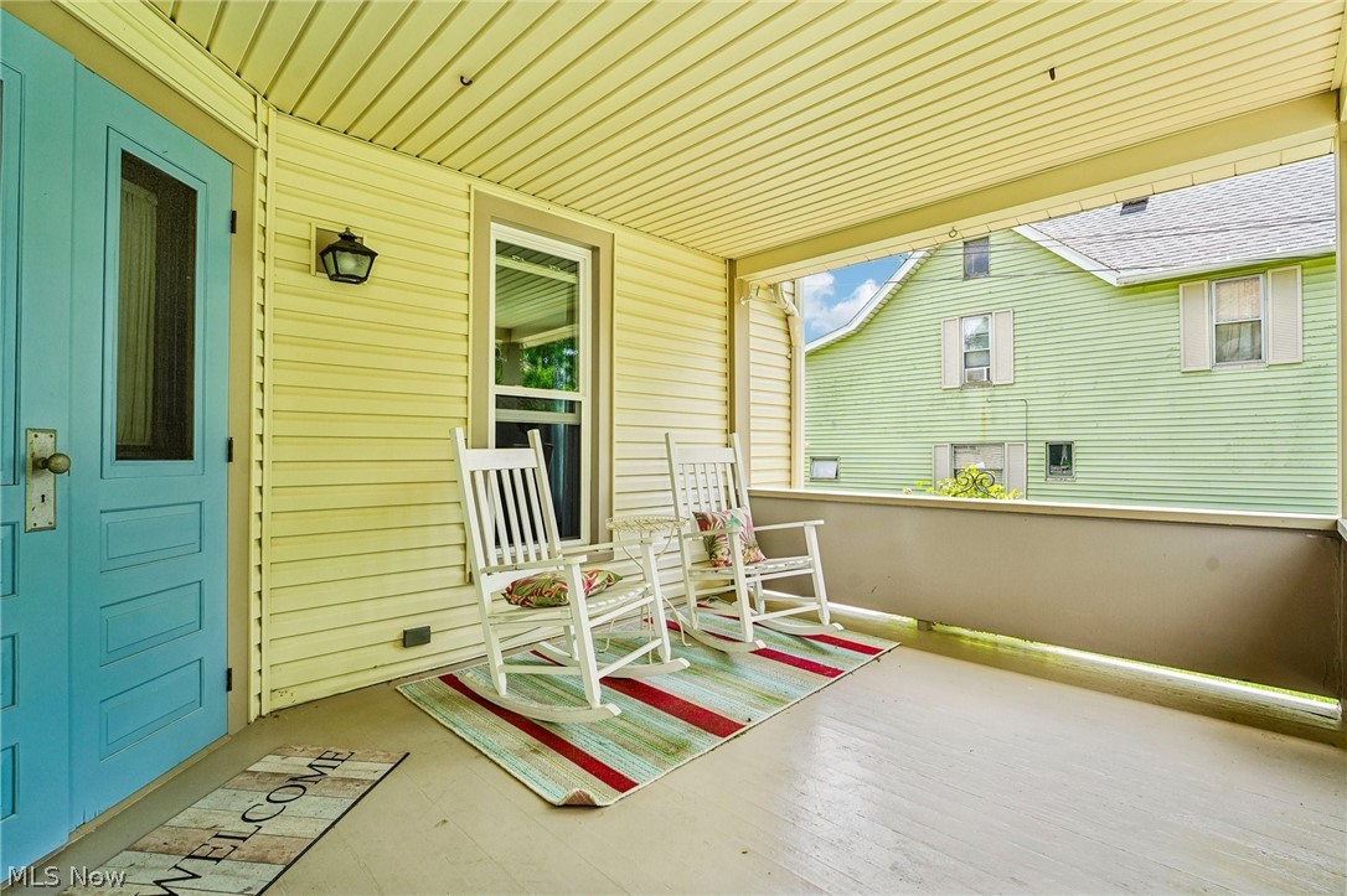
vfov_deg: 73.7
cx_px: 674
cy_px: 448
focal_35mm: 16
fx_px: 598
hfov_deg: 96.8
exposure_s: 1/125
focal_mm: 16
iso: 400
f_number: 8
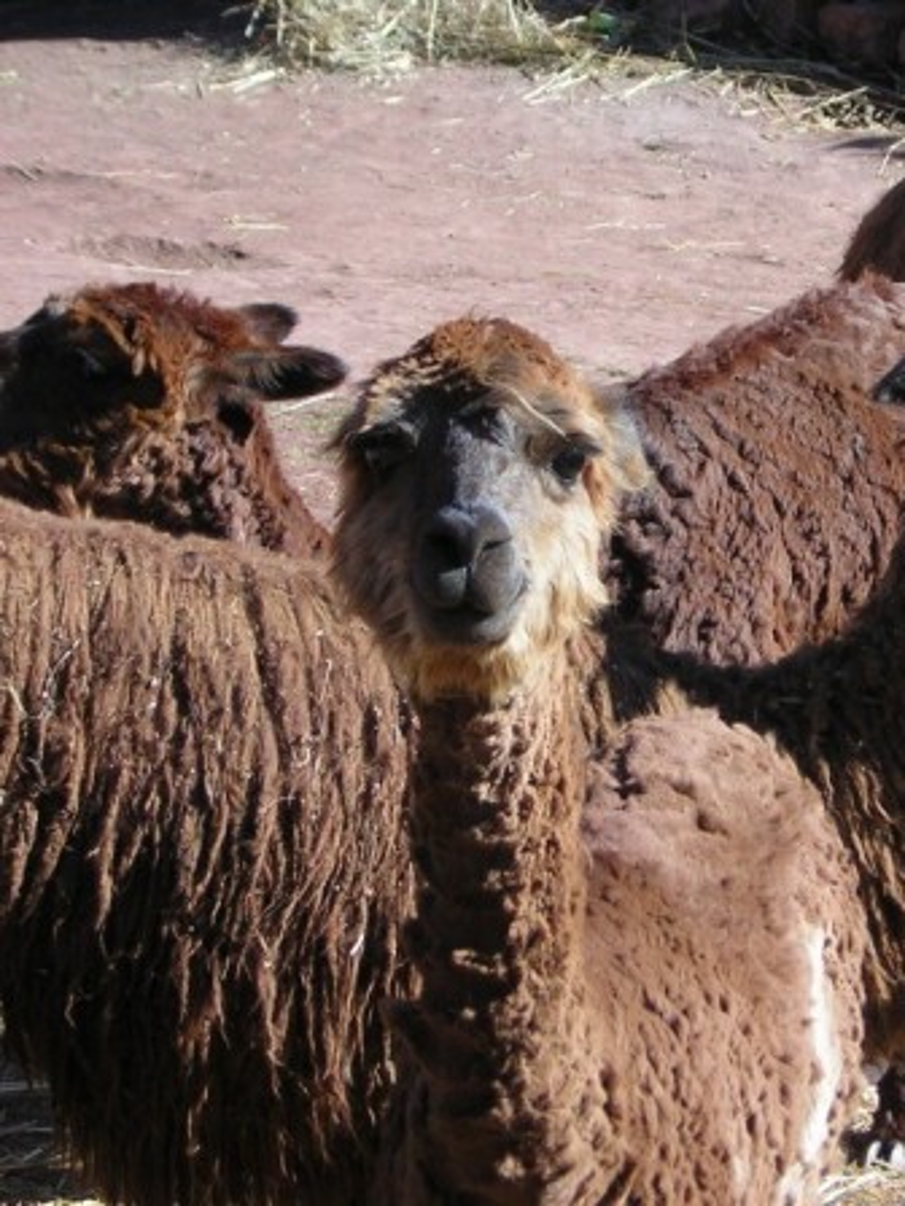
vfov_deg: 18.2
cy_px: 603
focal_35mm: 108
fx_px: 3765
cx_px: 452
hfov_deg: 13.7
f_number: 4.7
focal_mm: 14.1
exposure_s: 1/169
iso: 50
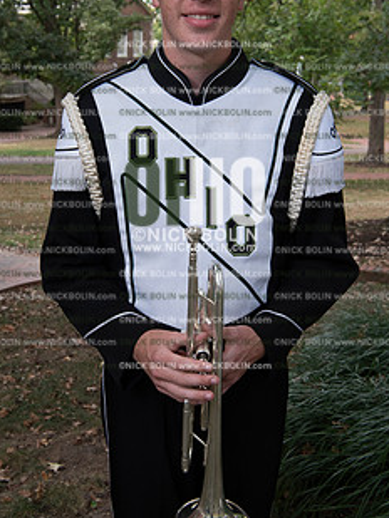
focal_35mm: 56
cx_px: 194
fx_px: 838
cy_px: 205
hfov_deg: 26.1
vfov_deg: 34.2
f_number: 8
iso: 500
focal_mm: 40
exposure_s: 1/100
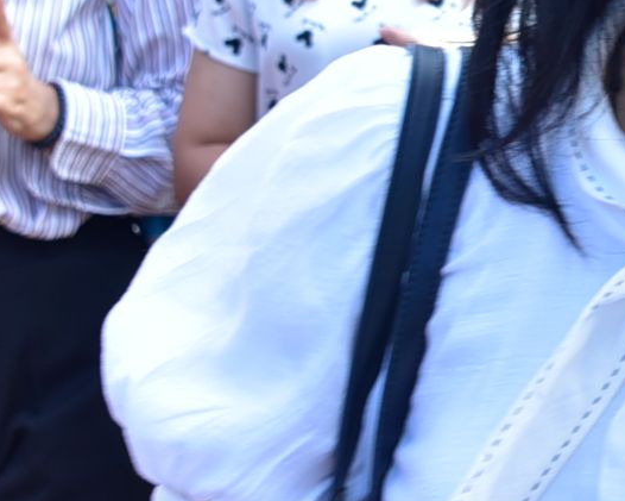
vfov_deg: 7.2
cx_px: 758
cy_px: 96
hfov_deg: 8.9
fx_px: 3959
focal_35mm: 214
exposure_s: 1/160
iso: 250
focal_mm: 48
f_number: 6.3
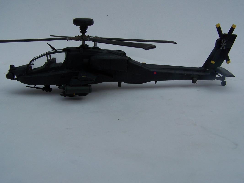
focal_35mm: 38
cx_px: 122
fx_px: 268
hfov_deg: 49.0
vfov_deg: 37.7
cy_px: 92
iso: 80
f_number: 5.6
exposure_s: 1/1000
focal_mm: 6.3
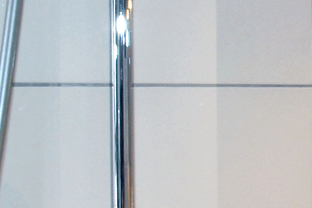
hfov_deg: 13.3
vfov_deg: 14.3
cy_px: 263
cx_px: 822
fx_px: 797
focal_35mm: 92
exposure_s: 1/1.3
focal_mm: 10
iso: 100
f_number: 22
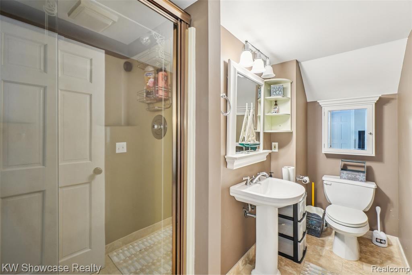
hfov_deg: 100.4
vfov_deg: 77.3
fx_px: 172
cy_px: 138
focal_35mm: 15
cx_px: 206
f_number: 8
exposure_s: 1/4
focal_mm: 10
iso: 400
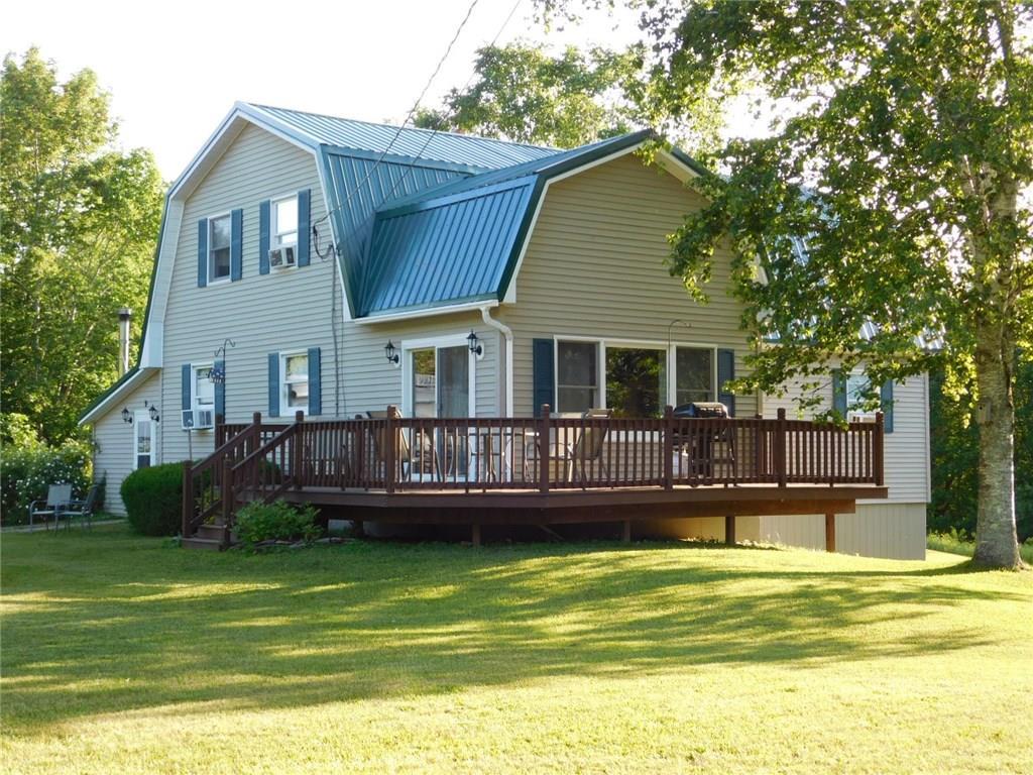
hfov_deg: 37.5
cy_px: 388
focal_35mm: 51
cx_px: 516
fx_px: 1522
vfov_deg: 28.6
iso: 125
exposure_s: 1/125
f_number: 3.8
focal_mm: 9
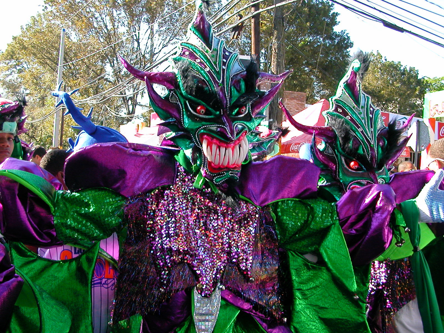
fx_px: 475
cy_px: 166
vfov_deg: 38.7
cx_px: 222
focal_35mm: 37
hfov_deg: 50.1
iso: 100
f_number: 2.7
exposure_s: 1/251
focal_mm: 5.6
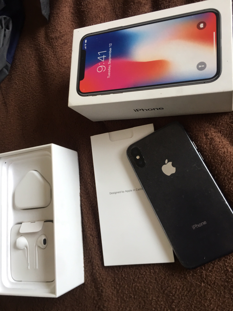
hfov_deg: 48.2
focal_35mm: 29
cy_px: 156
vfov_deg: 61.7
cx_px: 116
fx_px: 260
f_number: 2.2
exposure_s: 1/17
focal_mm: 4.15
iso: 32
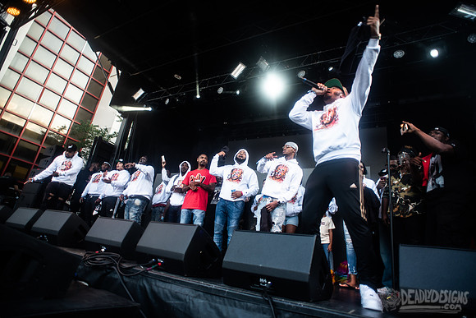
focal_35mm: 20
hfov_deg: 84.0
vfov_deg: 62.0
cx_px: 238
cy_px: 159
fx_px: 264
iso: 200
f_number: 3.2
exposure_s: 1/160
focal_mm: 20
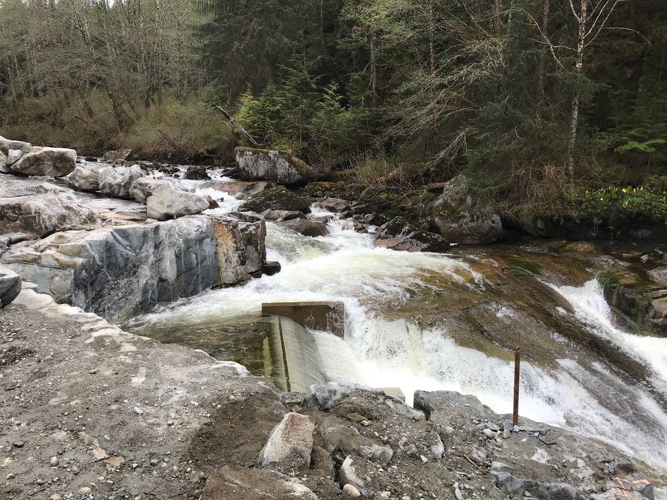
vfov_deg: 49.7
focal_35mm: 28
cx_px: 334
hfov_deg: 63.4
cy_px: 250
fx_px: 540
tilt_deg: -9.1
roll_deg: -0.6
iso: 20
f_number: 1.8
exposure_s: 1/370
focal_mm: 3.99
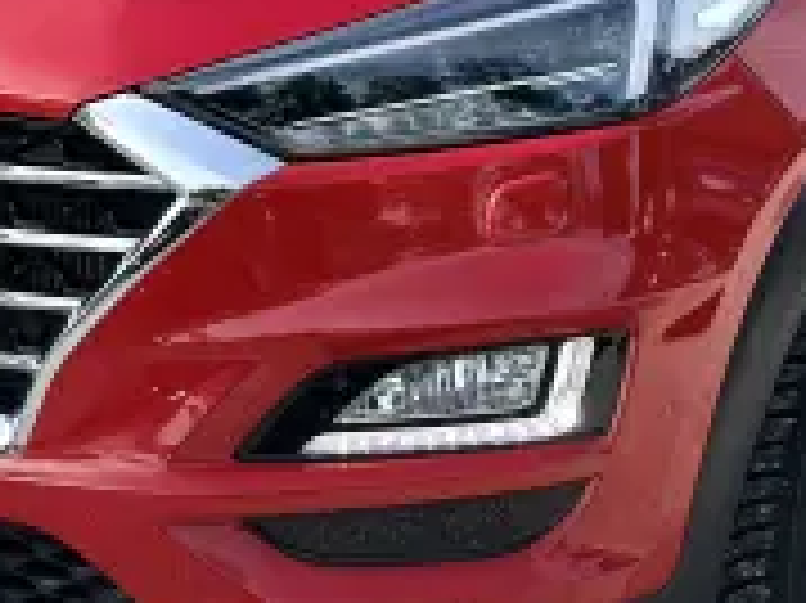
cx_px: 585
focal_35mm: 172
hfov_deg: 11.5
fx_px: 4002
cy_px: -86
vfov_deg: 8.5
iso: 80
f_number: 1.78
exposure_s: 1/1953
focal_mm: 6.86
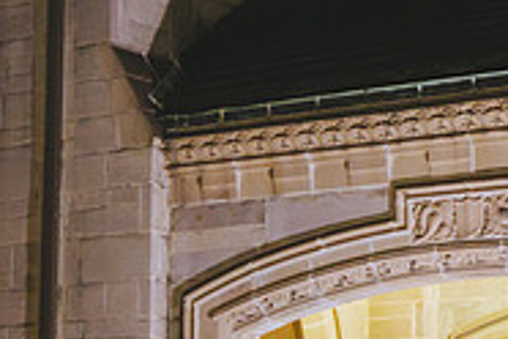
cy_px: 394
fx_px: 1975
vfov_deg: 9.7
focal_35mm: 140
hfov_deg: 14.6
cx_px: 167
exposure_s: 1/60
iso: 2500
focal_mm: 45
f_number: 2.8
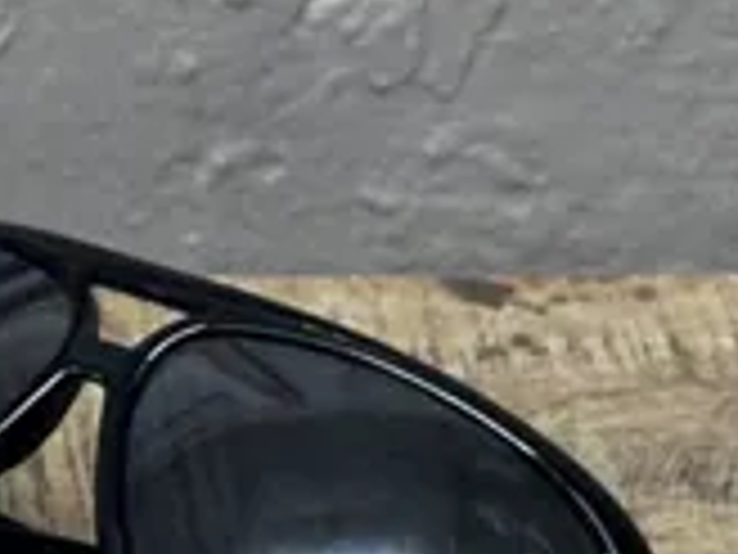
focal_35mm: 300
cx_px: -1161
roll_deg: -0.7
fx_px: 6396
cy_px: 806
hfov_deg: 6.2
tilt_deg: -34.6
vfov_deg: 4.9
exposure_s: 1/50
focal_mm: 6.86
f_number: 1.78
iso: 125
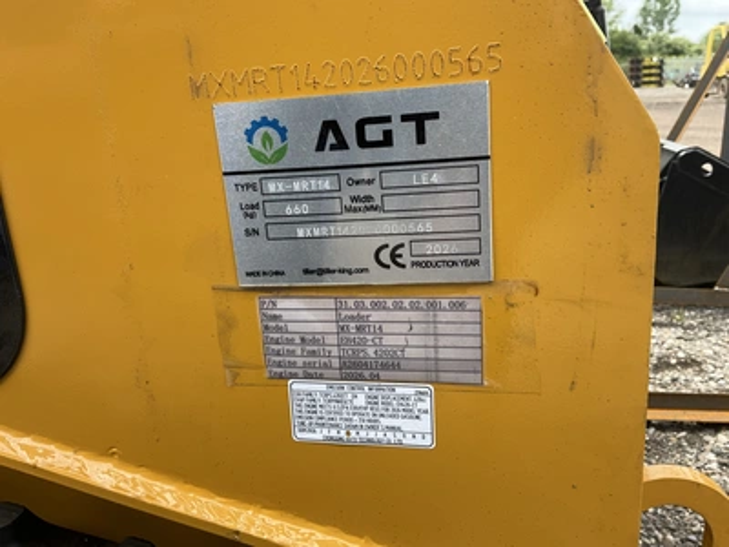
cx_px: 364
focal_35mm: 29
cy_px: 274
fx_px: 611
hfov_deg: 61.7
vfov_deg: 48.2
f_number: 1.8
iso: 25
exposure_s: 1/465
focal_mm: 3
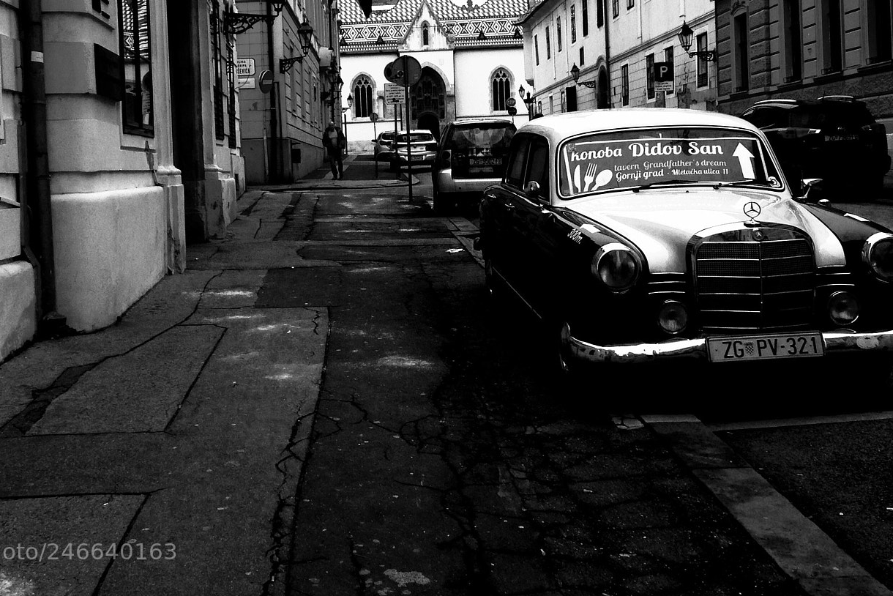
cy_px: 170
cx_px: 379
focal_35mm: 45
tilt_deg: +2.1
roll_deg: +1.9
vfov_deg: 29.5
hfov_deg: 43.5
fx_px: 1116
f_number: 2.4
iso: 50
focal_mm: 4.12
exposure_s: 1/252
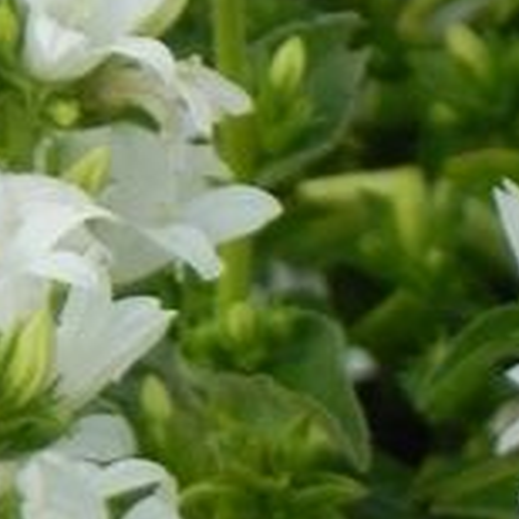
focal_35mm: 972
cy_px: 741
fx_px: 16488
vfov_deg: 1.8
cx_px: 421
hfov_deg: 1.8
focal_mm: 37.7
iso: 160
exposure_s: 1/640
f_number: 5
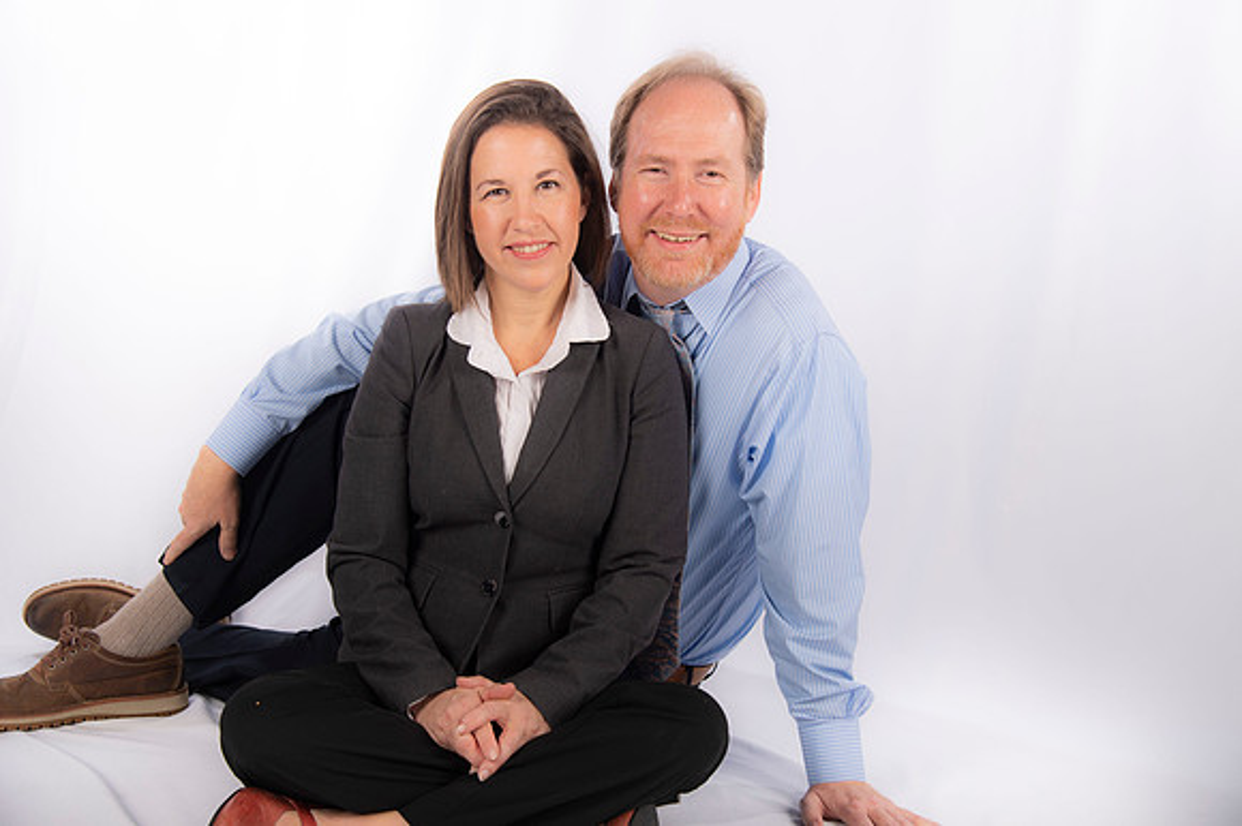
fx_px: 1724
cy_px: 413
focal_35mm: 50
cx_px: 621
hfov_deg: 39.6
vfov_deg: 27.0
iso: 100
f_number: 5.6
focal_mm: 50
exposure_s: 1/200
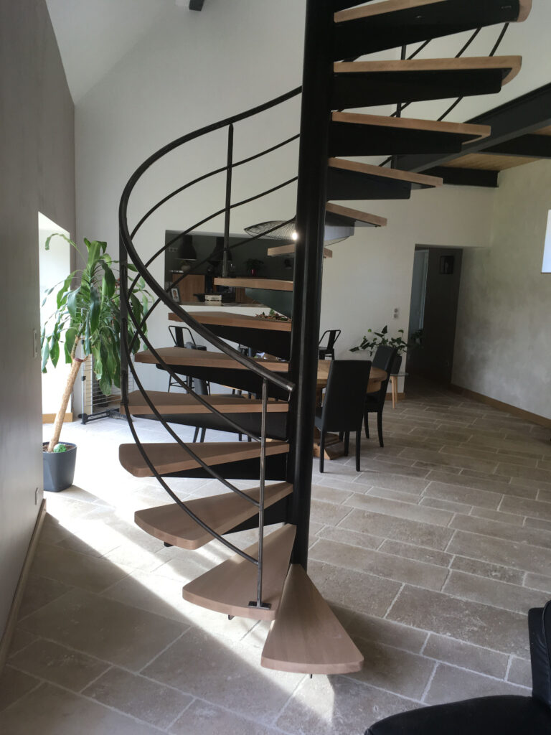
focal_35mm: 29
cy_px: 368
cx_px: 276
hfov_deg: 48.2
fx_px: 615
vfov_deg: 61.7
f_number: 2.2
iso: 32
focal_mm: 4.15
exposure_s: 1/50
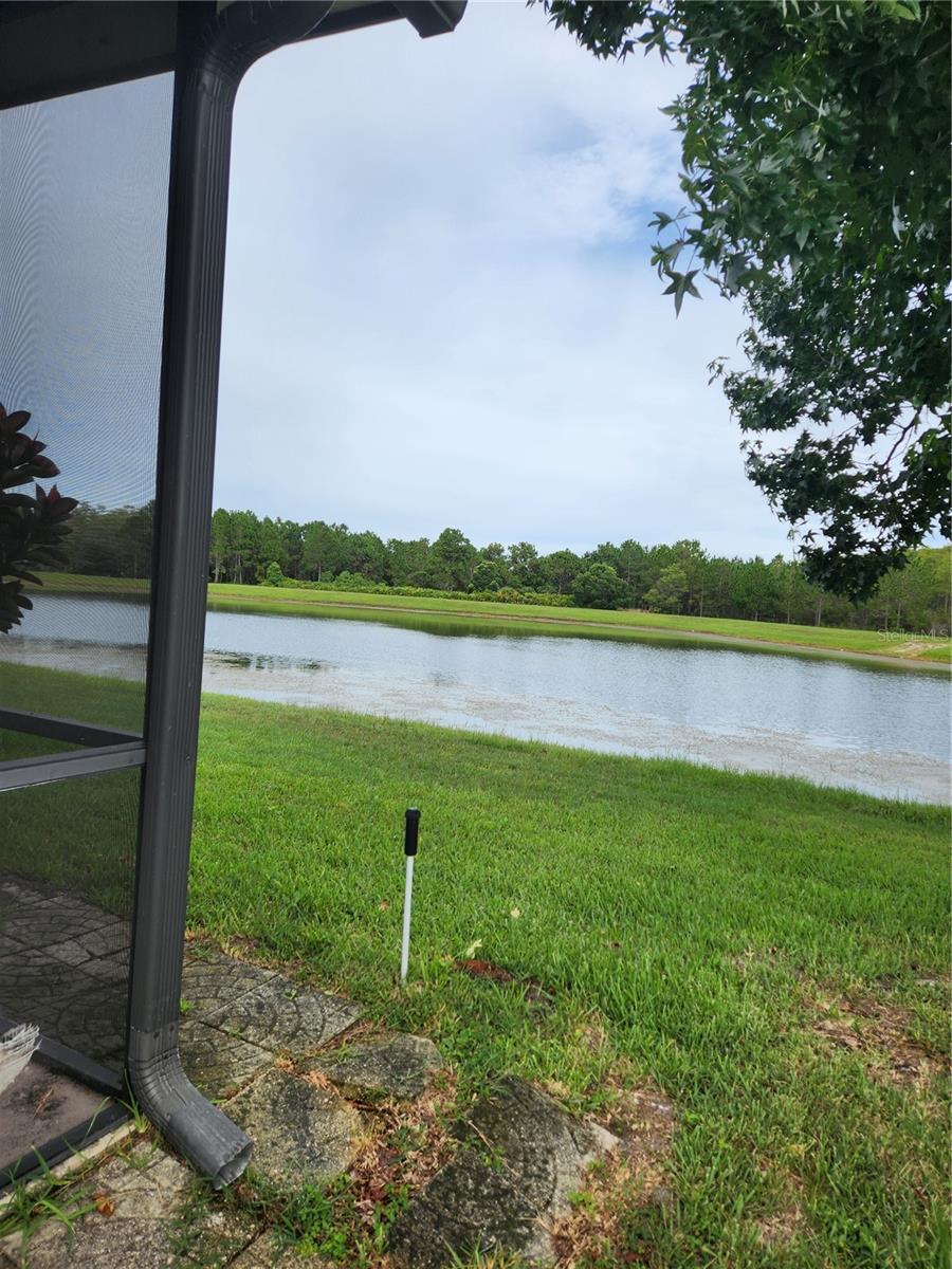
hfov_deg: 58.9
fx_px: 843
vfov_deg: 73.9
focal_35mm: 23
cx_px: 476
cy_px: 634
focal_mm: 5.4
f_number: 1.8
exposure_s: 1/917
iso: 20
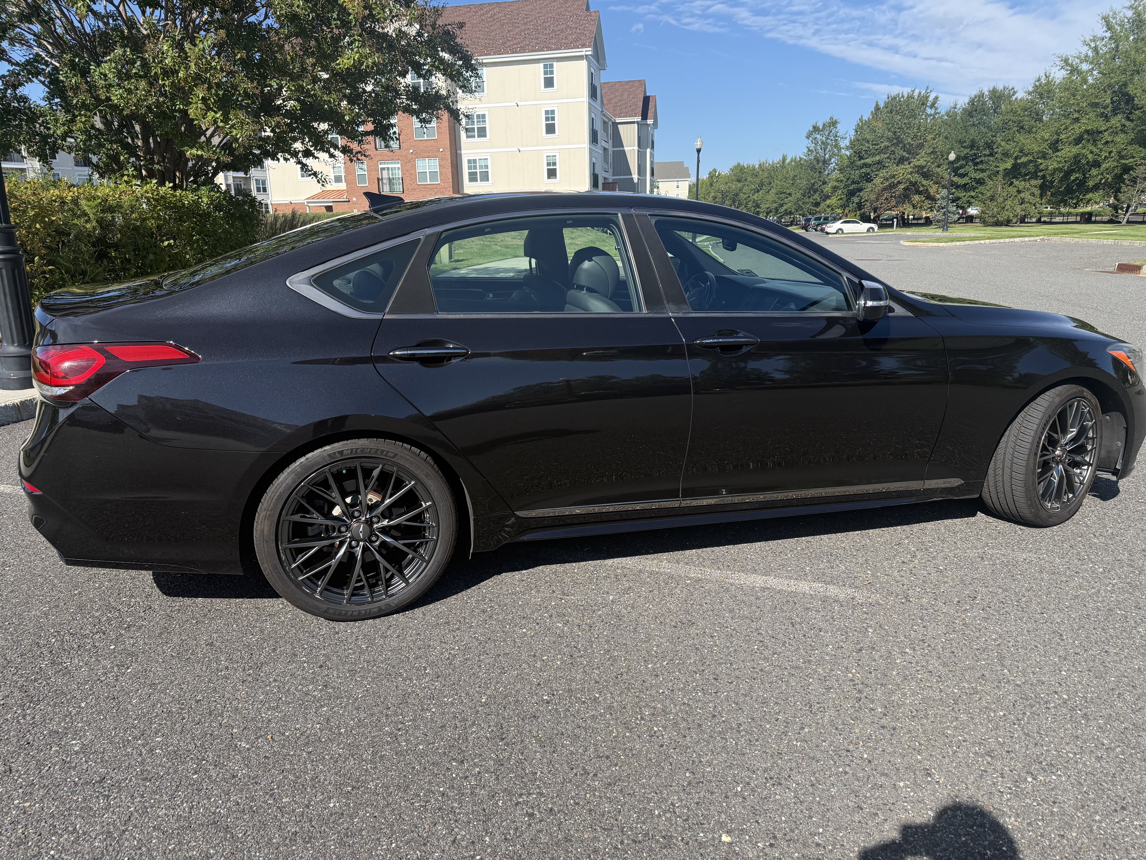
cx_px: 573
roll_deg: +1.5
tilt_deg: -12.5
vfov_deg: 56.8
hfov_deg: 71.6
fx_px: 795
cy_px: 430
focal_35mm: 24
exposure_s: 1/3425
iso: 100
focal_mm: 6.76
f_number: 1.78
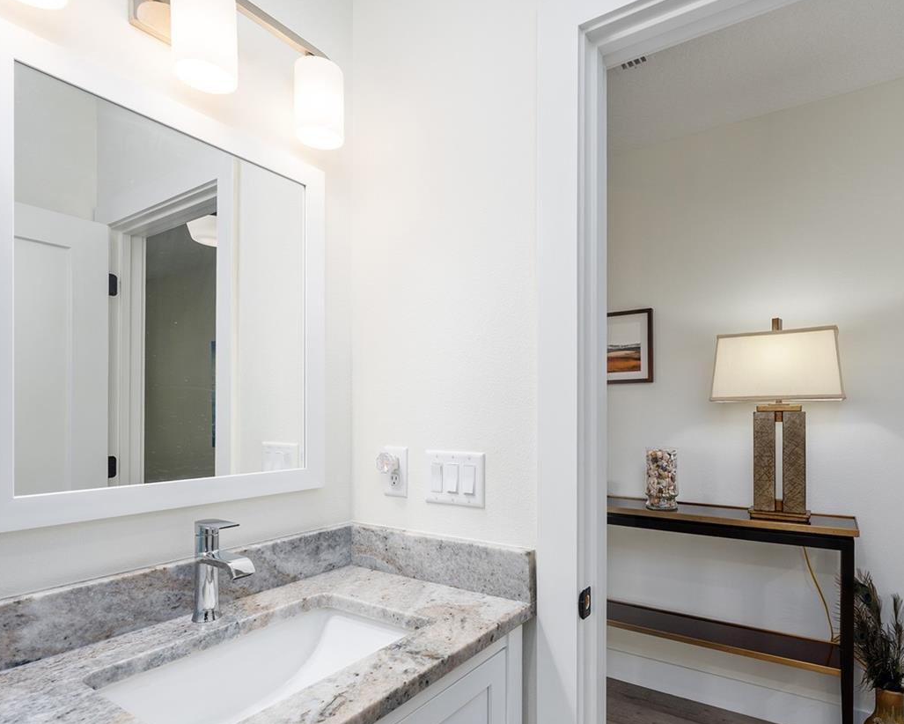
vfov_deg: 70.4
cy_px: 423
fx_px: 508
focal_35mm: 19
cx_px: 515
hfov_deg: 82.8
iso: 320
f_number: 7.1
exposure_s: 1/13
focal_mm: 13
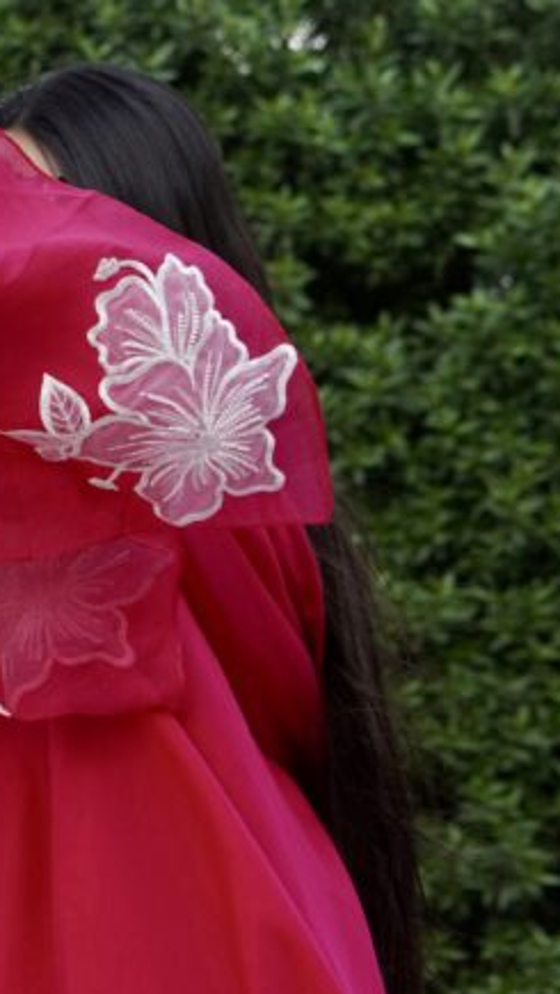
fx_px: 3927
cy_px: 290
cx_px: 27
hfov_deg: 8.1
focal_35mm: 149
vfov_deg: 14.4
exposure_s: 1/800
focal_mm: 55
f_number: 6.3
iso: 800
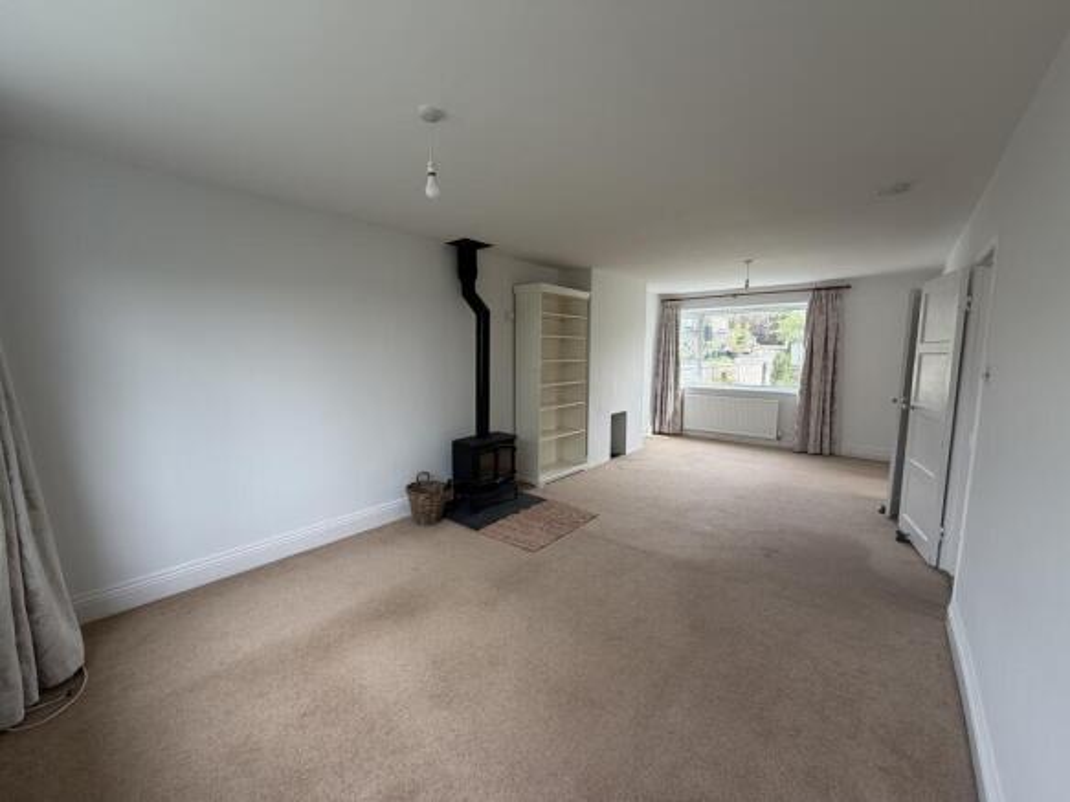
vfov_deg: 85.7
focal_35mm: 14
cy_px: 401
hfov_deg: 102.1
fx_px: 433
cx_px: 535
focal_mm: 2.22
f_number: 2.2
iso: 50
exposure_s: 1/121
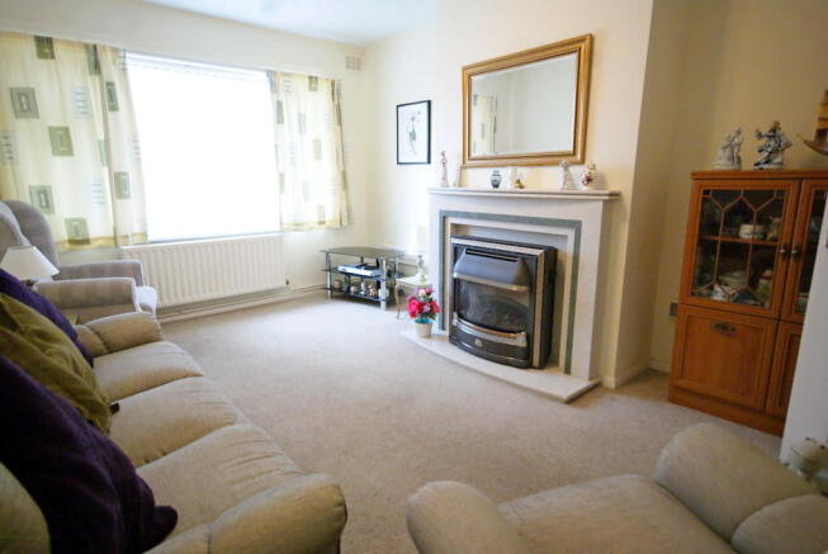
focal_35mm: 20
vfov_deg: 63.4
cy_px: 277
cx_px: 414
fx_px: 449
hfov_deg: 85.4
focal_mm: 13
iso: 1600
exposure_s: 1/40
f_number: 5.6
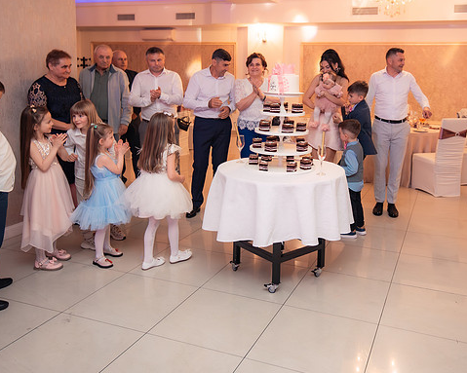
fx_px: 456
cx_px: 282
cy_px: 127
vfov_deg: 44.0
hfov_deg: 53.8
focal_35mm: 33
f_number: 2.8
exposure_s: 1/200
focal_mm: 22
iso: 1600
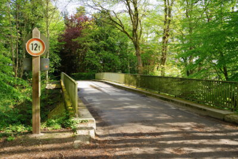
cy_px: 80
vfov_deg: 37.9
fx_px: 231
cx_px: 119
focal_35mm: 35
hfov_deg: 54.4
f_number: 8
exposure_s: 1/60
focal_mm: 35
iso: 200
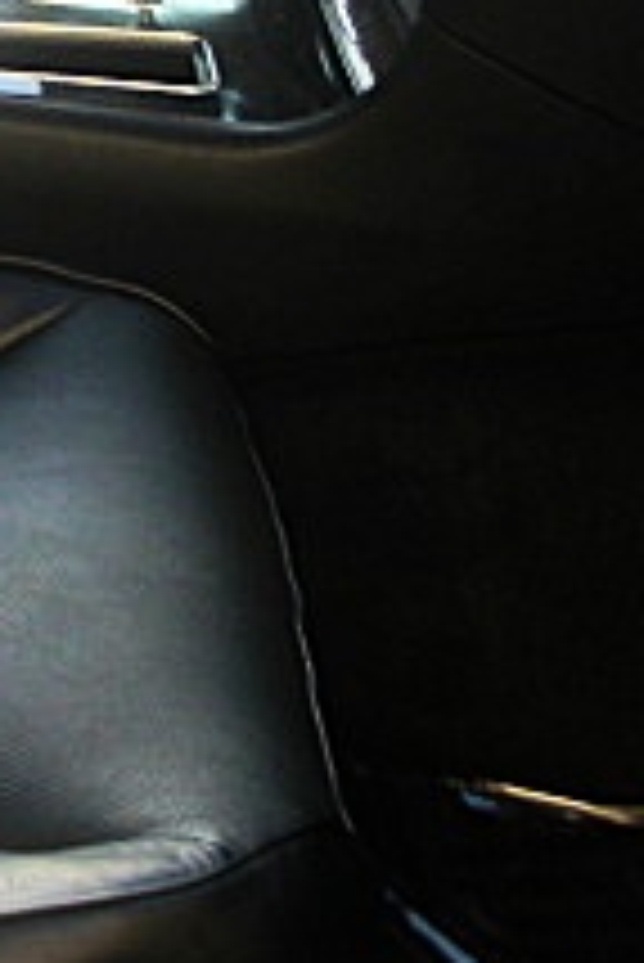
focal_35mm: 112
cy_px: 50
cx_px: -293
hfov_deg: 11.8
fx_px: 3000
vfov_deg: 17.9
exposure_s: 1/80
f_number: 2.8
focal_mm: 6.3
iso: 50
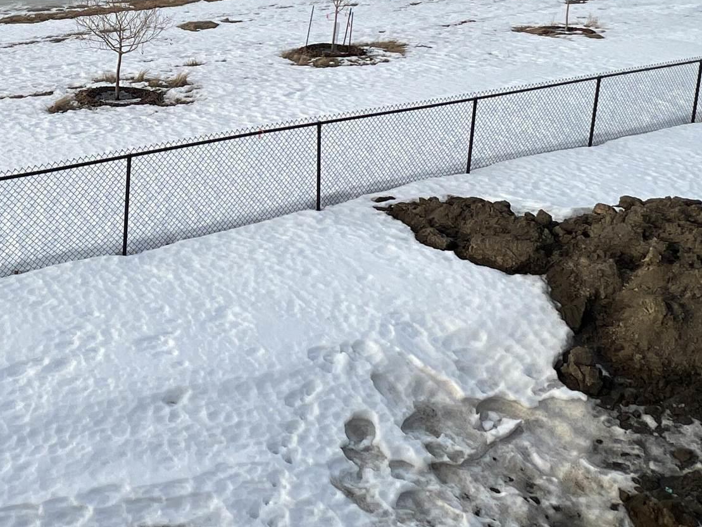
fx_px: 730
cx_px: 46
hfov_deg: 45.5
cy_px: -30
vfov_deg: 35.0
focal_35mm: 36
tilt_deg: -9.9
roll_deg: -3.6
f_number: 1.8
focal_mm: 1.57
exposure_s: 1/99
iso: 32
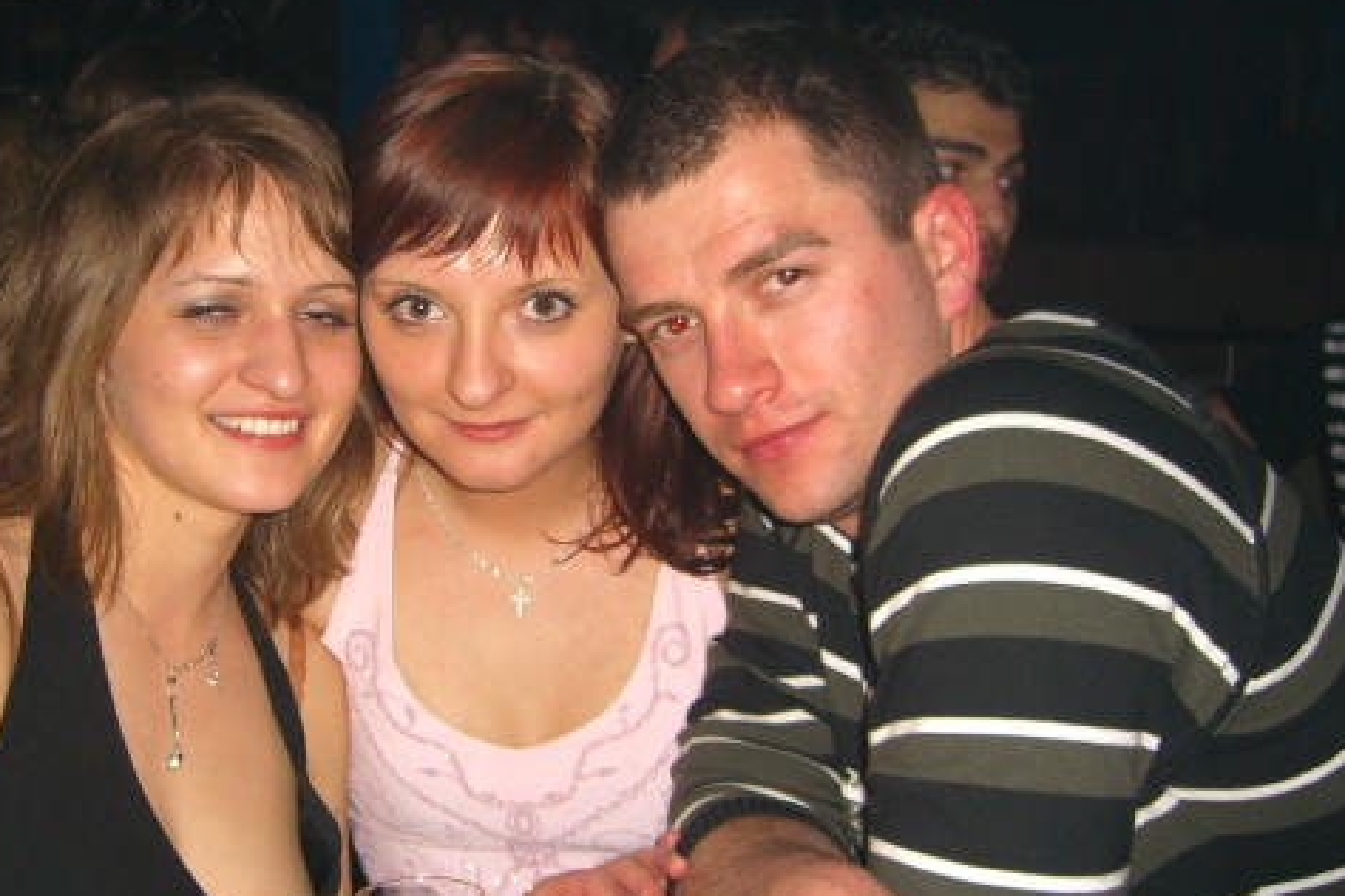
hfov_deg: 39.3
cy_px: 462
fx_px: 1868
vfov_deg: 27.0
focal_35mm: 50
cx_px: 502
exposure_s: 1/60
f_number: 2.8
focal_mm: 7.9
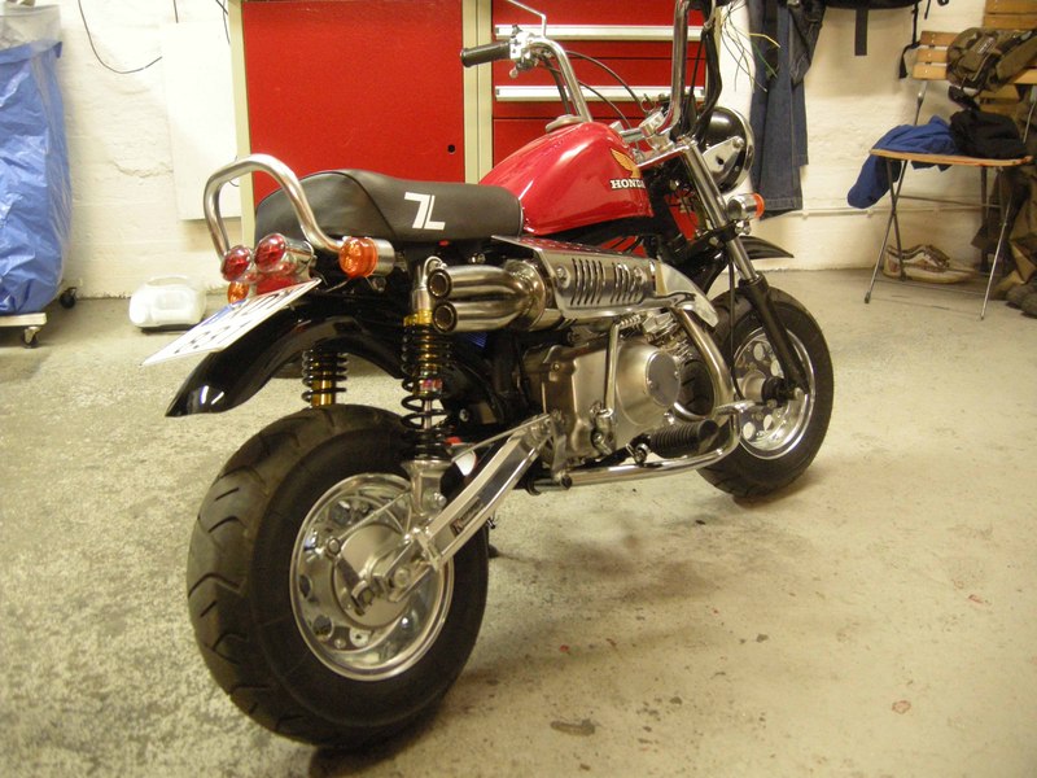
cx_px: 518
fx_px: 1049
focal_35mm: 35
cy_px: 389
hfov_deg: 52.6
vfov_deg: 40.7
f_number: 2.7
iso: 400
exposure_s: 1/9.9
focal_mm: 7.5
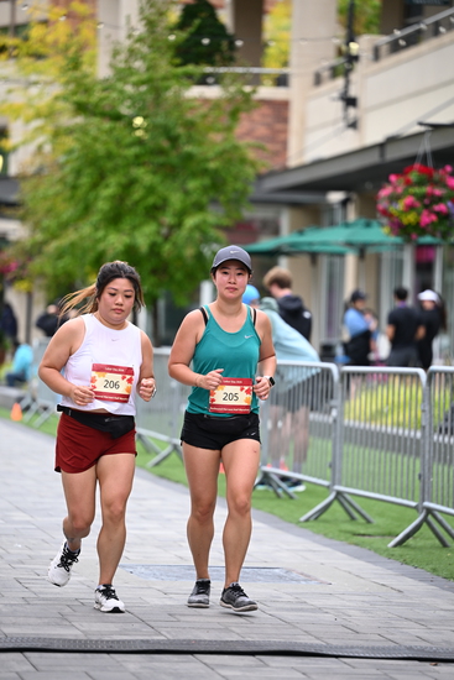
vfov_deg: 14.1
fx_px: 2741
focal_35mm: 145
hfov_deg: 9.5
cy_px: 340
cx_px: 227
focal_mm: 145
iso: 640
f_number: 2.8
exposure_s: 1/1600
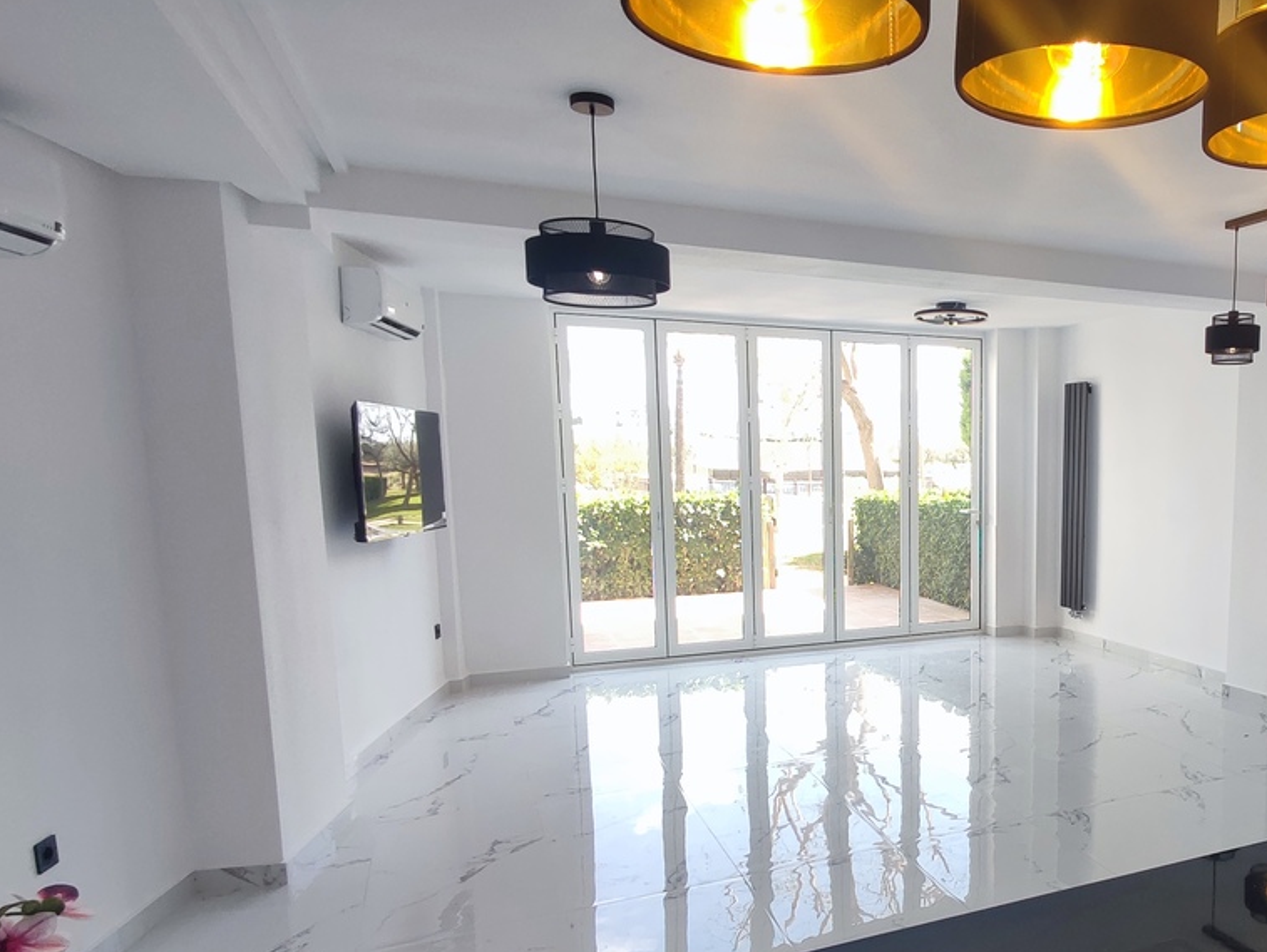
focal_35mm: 27
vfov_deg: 50.8
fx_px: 989
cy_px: 601
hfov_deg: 61.8
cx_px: 942
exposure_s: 1/100
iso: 59
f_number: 2.2
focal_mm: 1.65
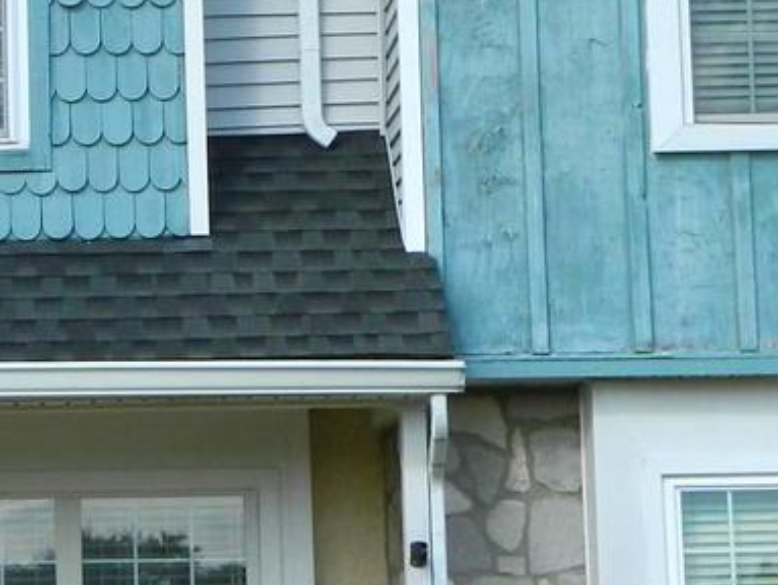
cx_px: -264
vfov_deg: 9.6
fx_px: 3464
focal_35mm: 154
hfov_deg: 12.4
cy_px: 404
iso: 80
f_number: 3.5
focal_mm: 7.3
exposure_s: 1/800
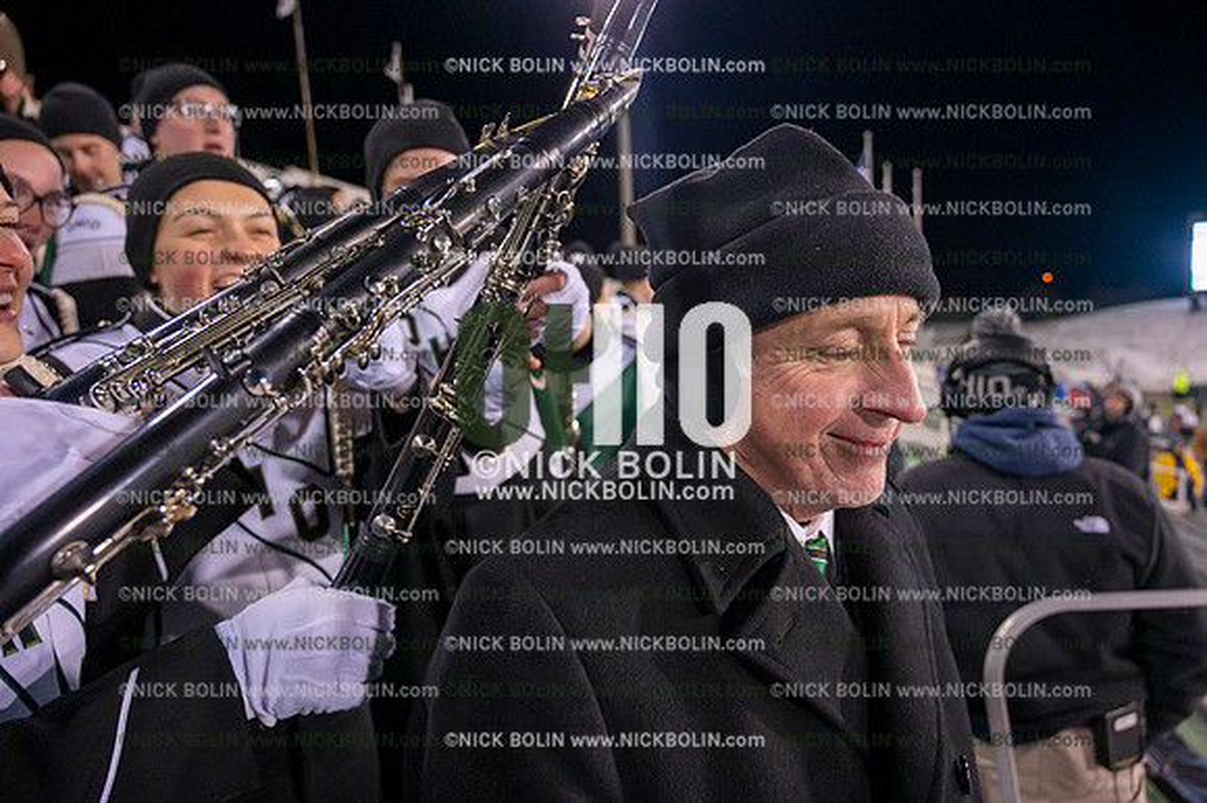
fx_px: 804
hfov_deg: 73.8
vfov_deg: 53.1
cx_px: 604
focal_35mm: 24
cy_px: 402
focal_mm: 24
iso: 5000
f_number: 4.5
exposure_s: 1/640
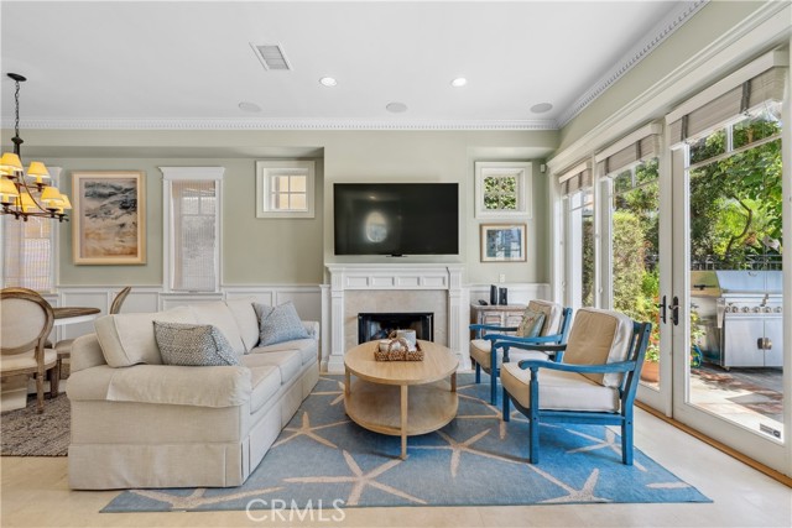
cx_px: 396
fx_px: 352
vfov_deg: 73.8
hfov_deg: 96.7
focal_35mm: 16
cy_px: 264
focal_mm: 16
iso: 320
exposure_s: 1/40
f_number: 9
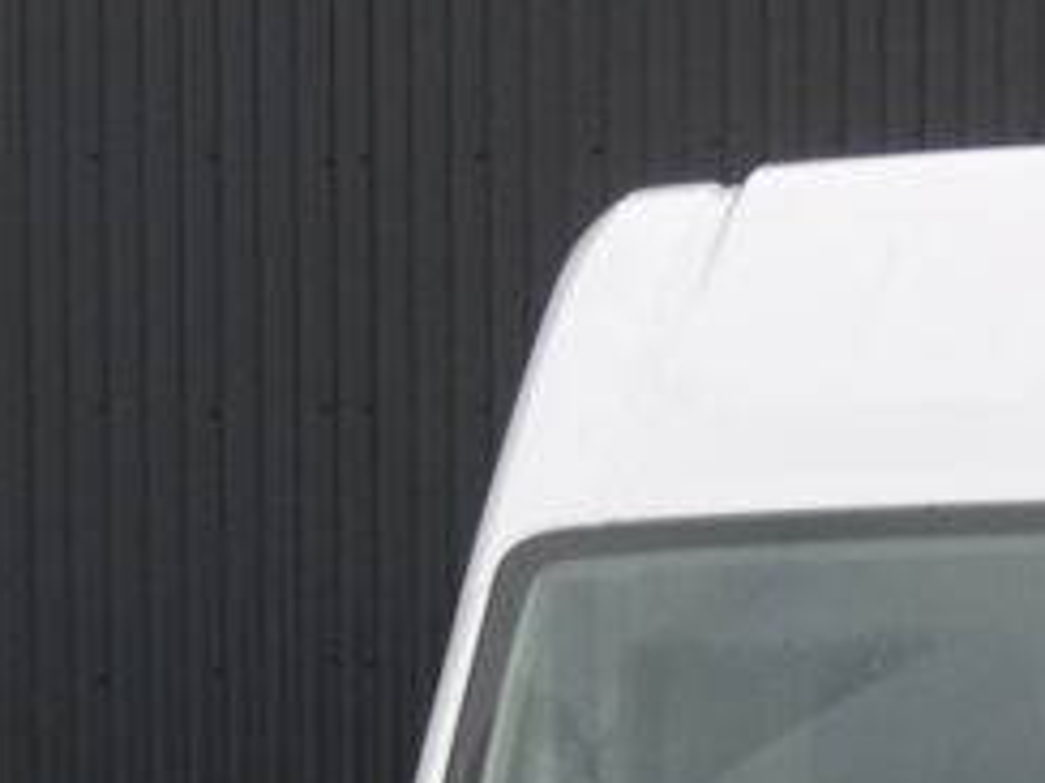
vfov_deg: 8.1
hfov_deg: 11.0
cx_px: 1281
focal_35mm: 176
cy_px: 1416
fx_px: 5313
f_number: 3.8
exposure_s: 1/100
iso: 100
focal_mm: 7.7
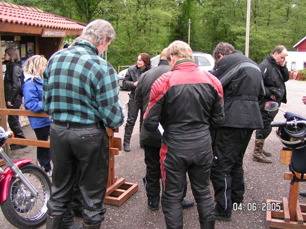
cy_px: 114
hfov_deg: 49.0
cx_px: 153
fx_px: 336
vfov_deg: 37.7
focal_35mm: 38
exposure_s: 1/80
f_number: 4
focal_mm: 5.8
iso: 50
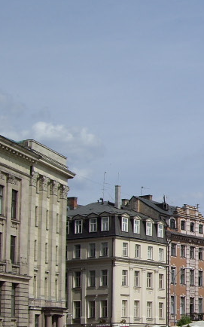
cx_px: 381
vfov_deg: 21.7
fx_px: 846
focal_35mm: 95
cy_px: 228
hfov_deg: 12.4
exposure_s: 1/400
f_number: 5.6
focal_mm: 7.9
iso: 50
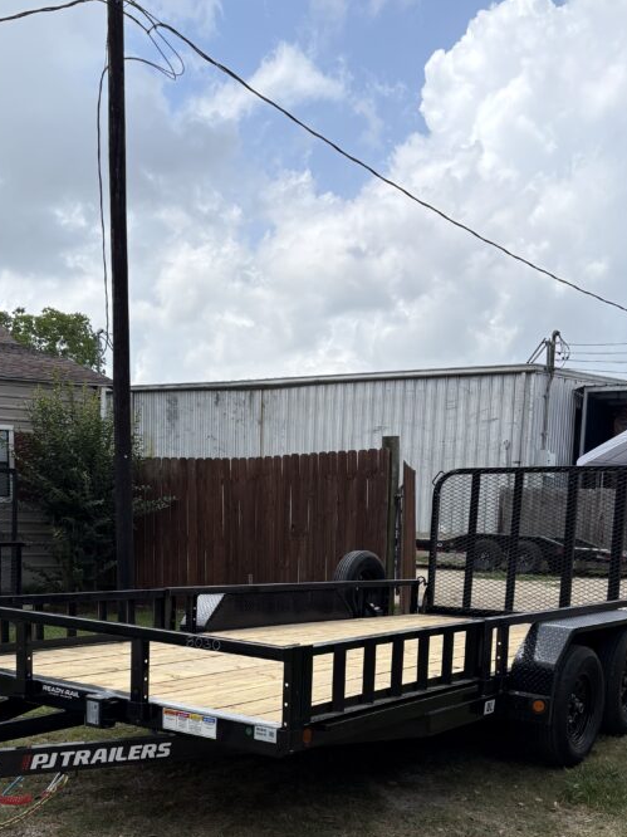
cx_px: 264
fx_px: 967
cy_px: 641
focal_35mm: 40
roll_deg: -2.1
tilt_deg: -7.4
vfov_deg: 45.0
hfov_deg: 35.9
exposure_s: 1/2985
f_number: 1.6
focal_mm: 5.96
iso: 50
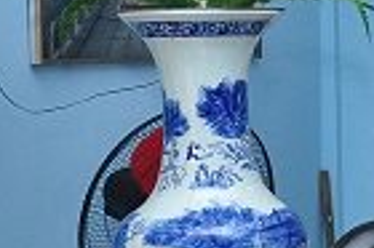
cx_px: 793
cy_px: 104
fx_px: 1733
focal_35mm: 167
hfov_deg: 11.0
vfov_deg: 8.2
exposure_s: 1/160
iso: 800
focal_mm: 26
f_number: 4
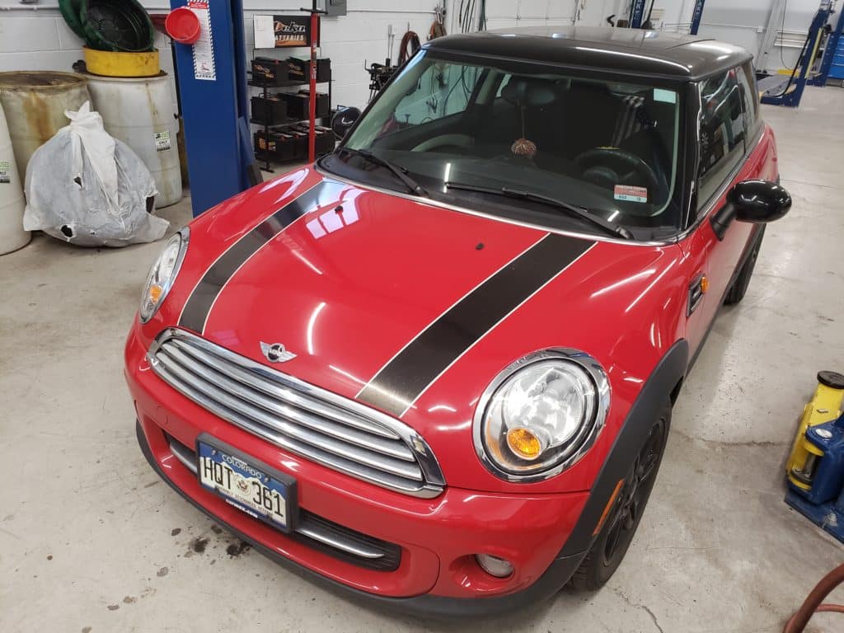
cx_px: 422
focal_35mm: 26
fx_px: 634
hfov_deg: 67.3
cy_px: 316
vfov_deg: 53.1
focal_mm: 4.3
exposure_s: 1/40
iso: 250
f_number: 2.4
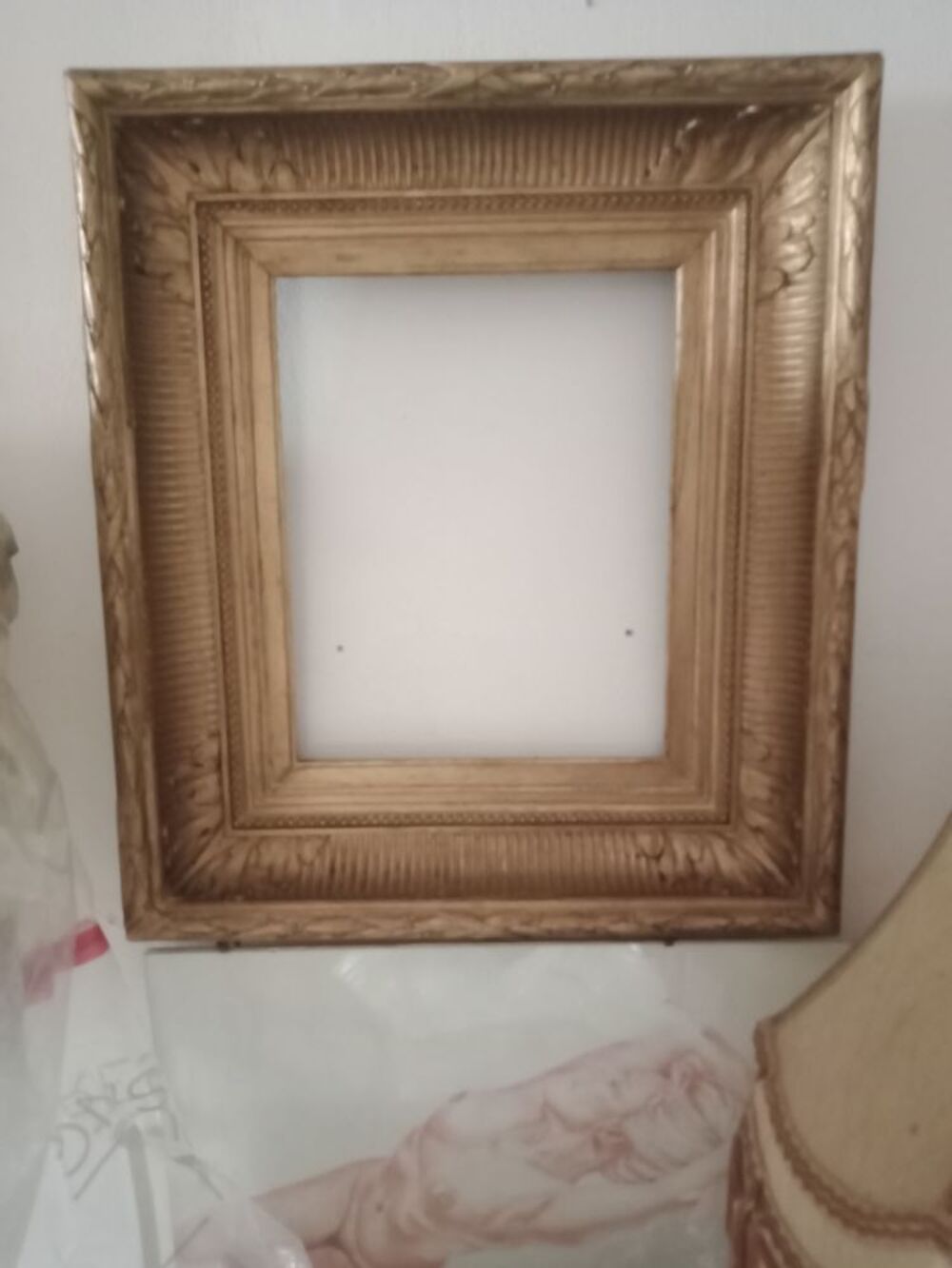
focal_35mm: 27
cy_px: 634
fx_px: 990
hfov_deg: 51.4
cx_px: 476
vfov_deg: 65.3
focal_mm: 3.54
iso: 3003
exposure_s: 1/14.3
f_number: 2
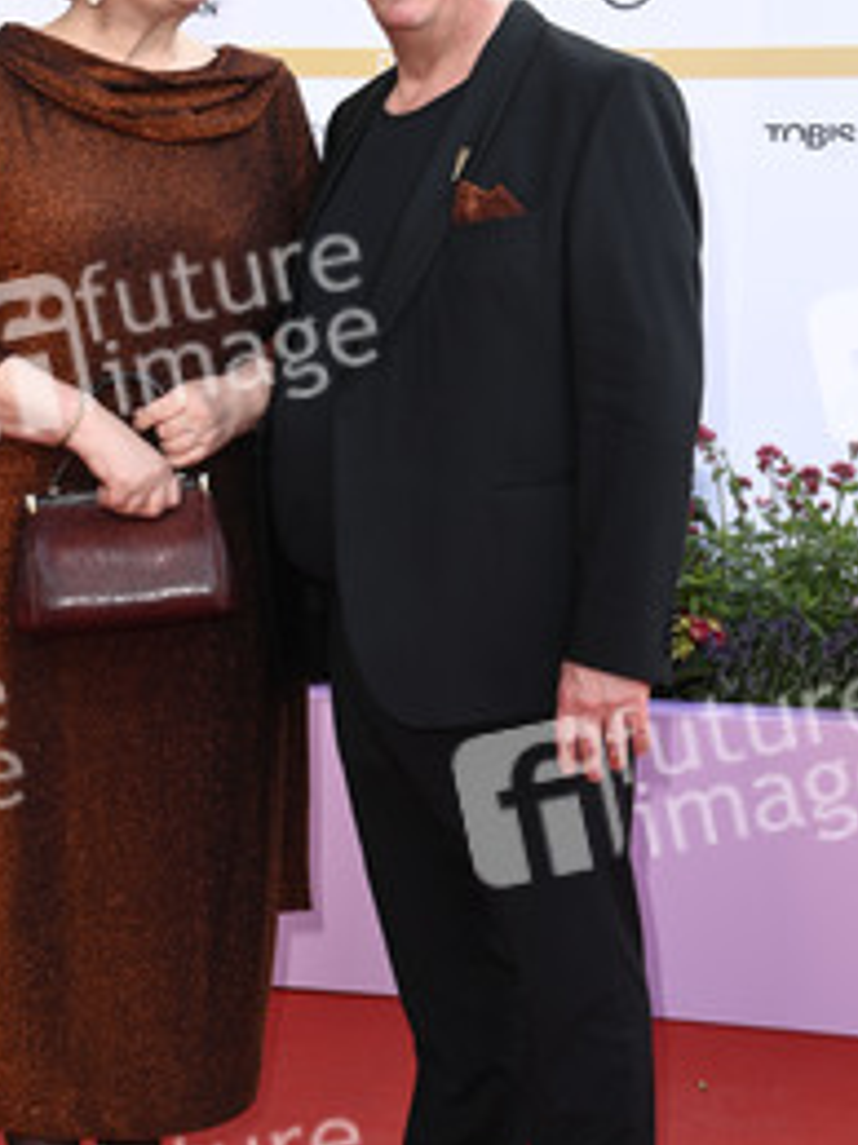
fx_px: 2844
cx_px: 279
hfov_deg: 17.1
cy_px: 561
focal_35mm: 86
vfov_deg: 22.8
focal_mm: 58
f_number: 5.6
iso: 640
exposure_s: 1/250
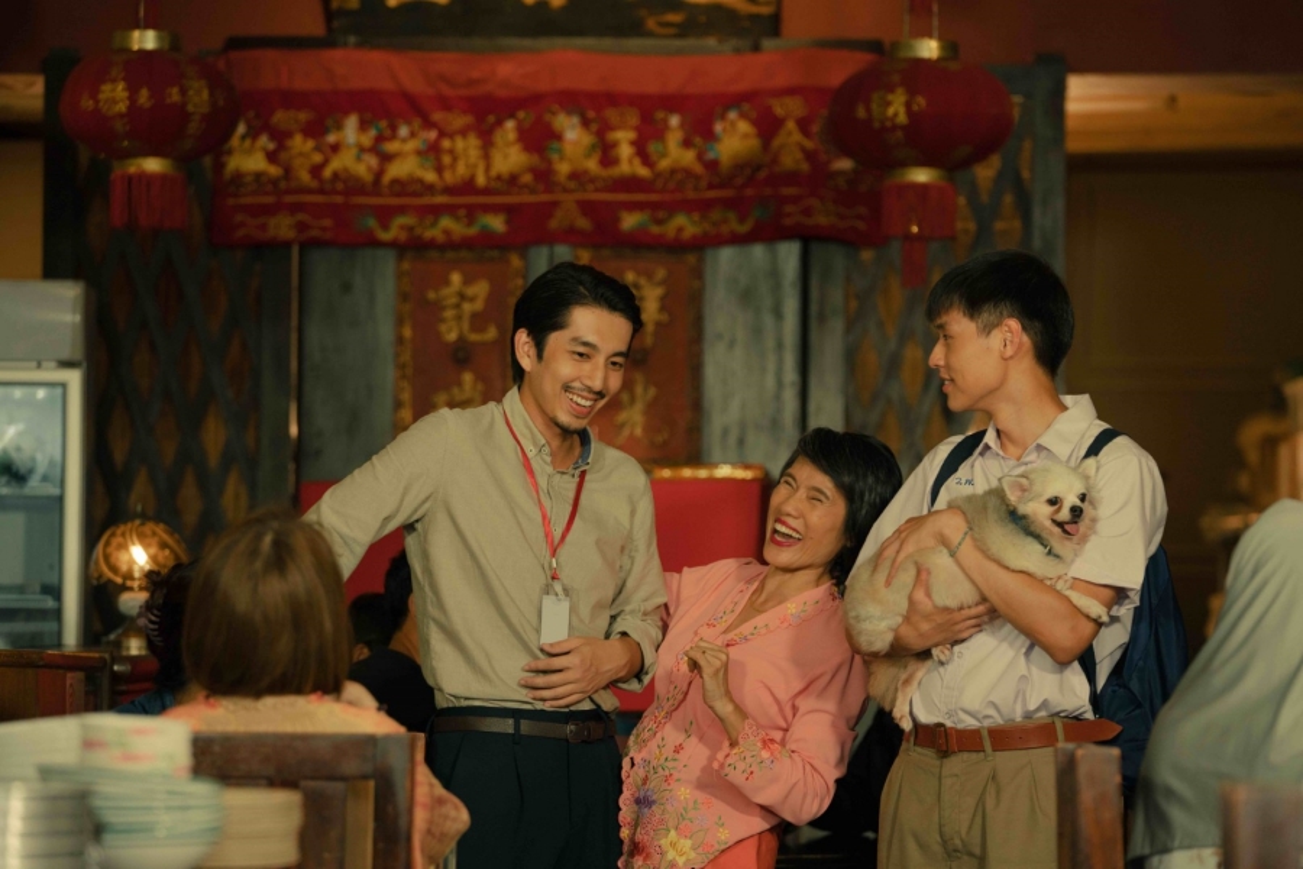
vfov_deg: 9.3
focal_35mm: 148
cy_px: 434
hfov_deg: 13.9
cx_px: 652
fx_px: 5356
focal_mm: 148
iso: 640
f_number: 4
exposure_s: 1/100
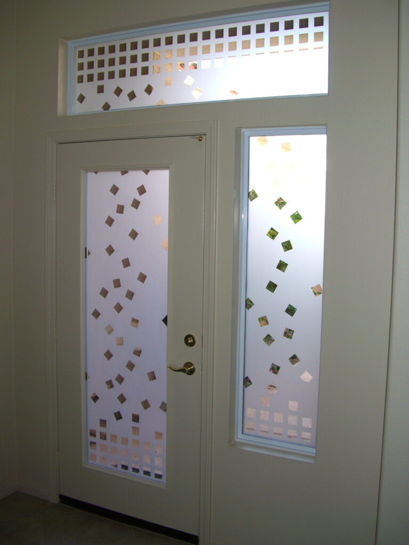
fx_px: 599
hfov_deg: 37.7
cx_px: 204
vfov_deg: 49.0
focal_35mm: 38
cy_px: 272
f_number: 2.8
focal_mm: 7.9
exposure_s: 1/100
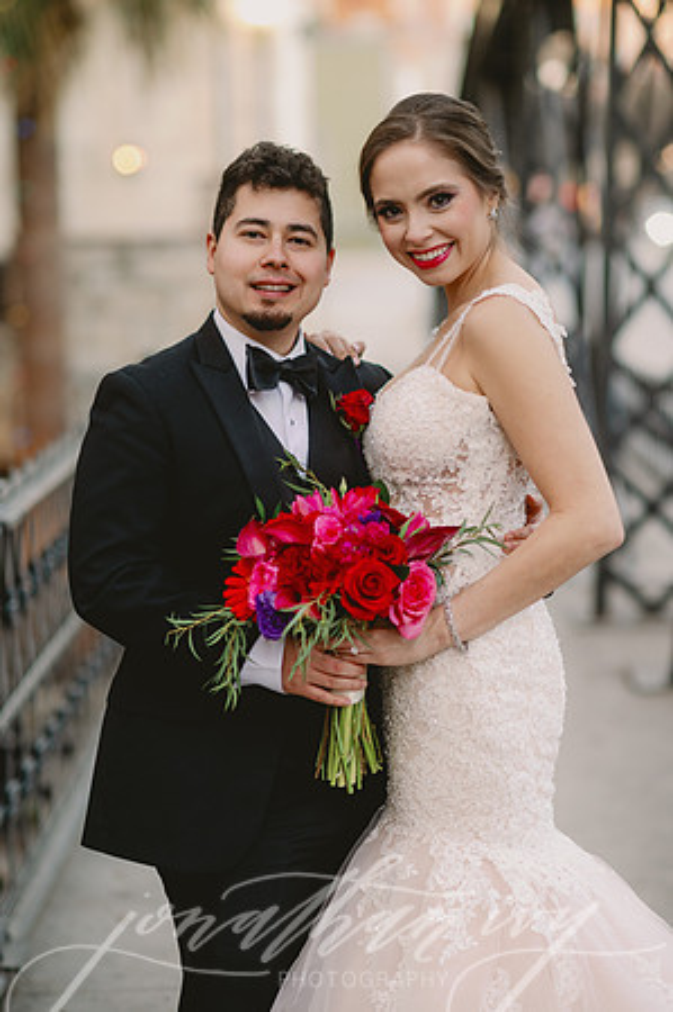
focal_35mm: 85
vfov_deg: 23.9
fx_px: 2389
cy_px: 506
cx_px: 336
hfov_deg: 16.0
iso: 500
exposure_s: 1/250
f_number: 2.2
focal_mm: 85
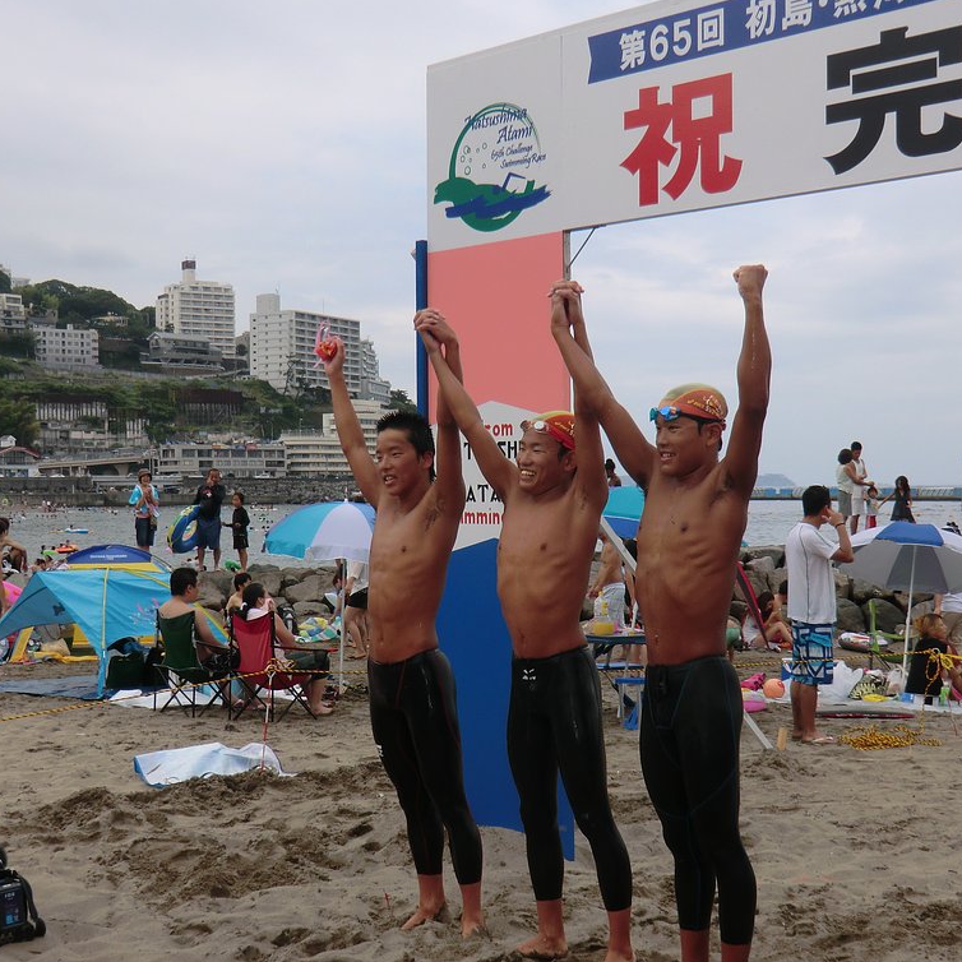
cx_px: 517
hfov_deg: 35.3
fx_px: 1509
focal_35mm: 48
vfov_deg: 35.4
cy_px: 485
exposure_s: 1/500
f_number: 3.8
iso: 64
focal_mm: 7.1
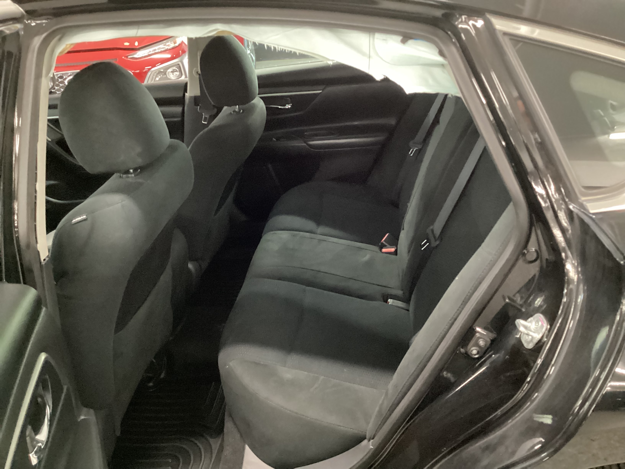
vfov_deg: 45.4
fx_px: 560
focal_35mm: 31
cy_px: 234
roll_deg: +5.4
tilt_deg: -27.5
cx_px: 312
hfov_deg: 58.4
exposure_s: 1/20
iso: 640
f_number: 2.4
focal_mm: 3.3
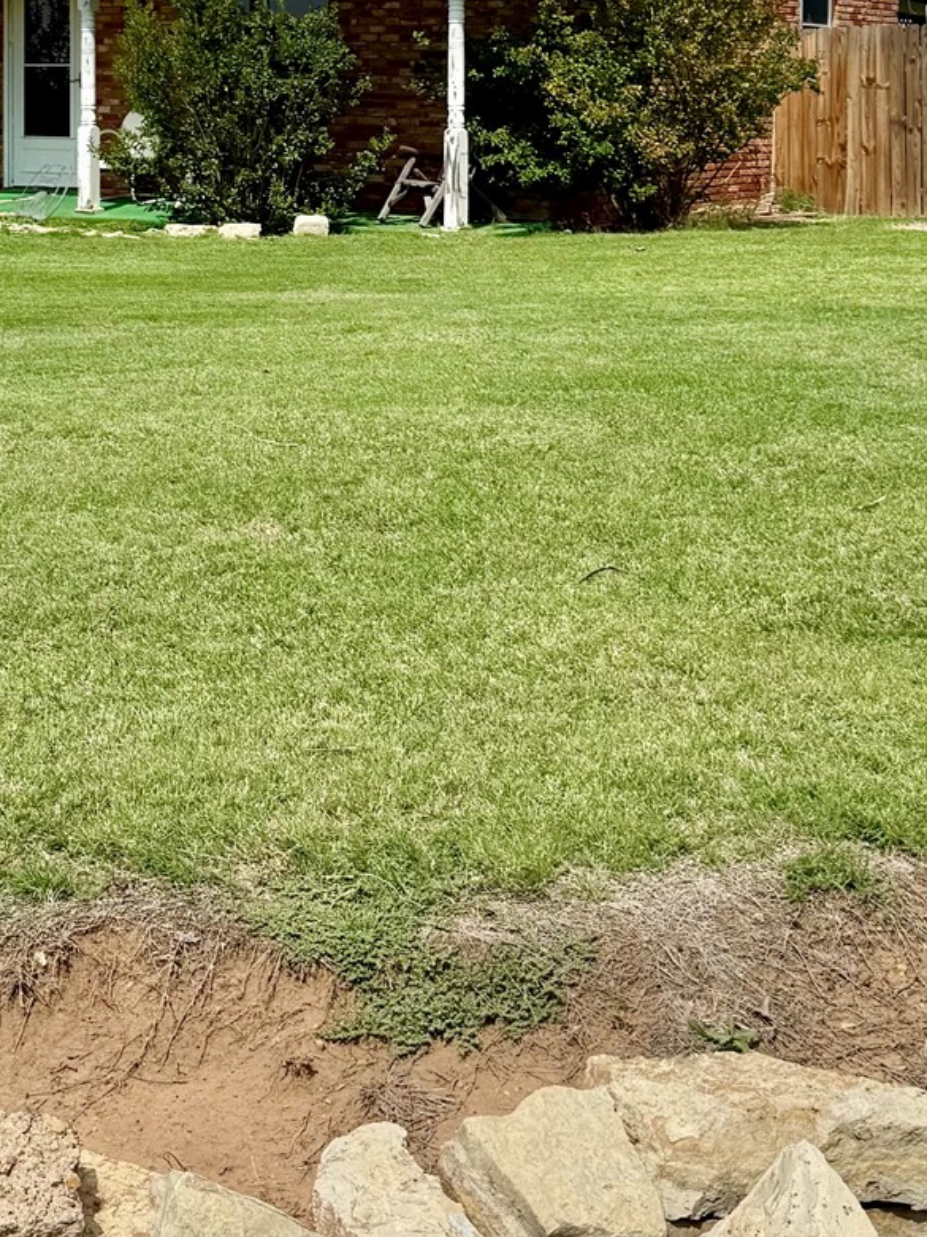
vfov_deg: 29.7
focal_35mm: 63
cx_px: 314
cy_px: 165
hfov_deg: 23.2
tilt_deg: -2.3
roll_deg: +0.3
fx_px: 2249
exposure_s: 1/9009
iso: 80
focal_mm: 6.76
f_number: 1.78
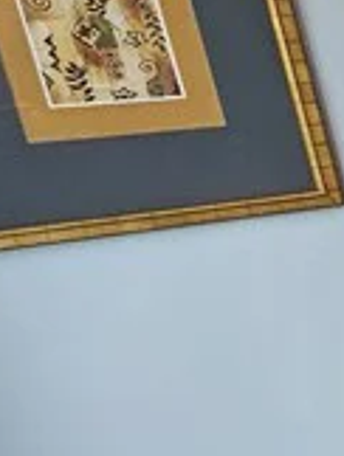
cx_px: 1413
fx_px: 1084
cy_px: 276
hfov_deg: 7.9
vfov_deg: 23.8
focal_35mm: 82
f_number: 2.2
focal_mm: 2.2
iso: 64
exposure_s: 1/60
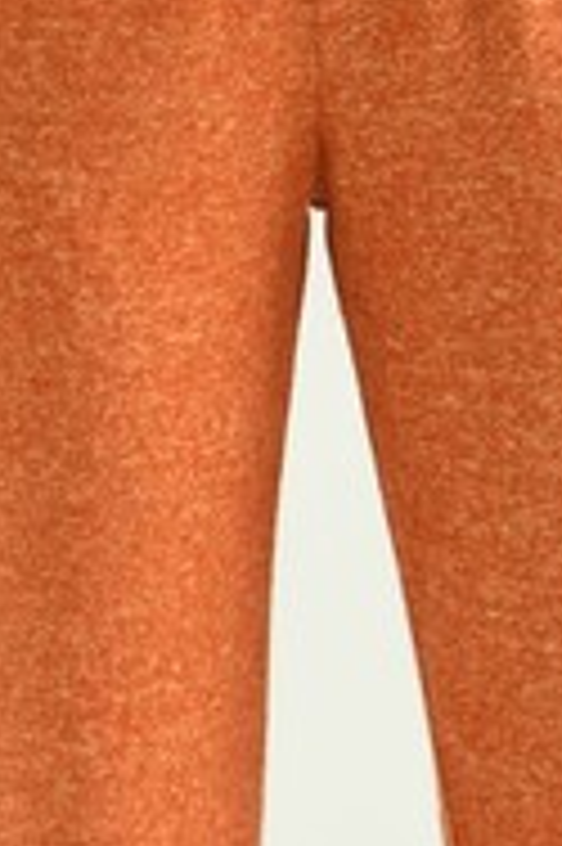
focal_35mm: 540
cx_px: 315
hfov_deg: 2.5
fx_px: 12667
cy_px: 855
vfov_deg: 3.8
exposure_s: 1/160
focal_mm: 135
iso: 125
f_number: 5.6
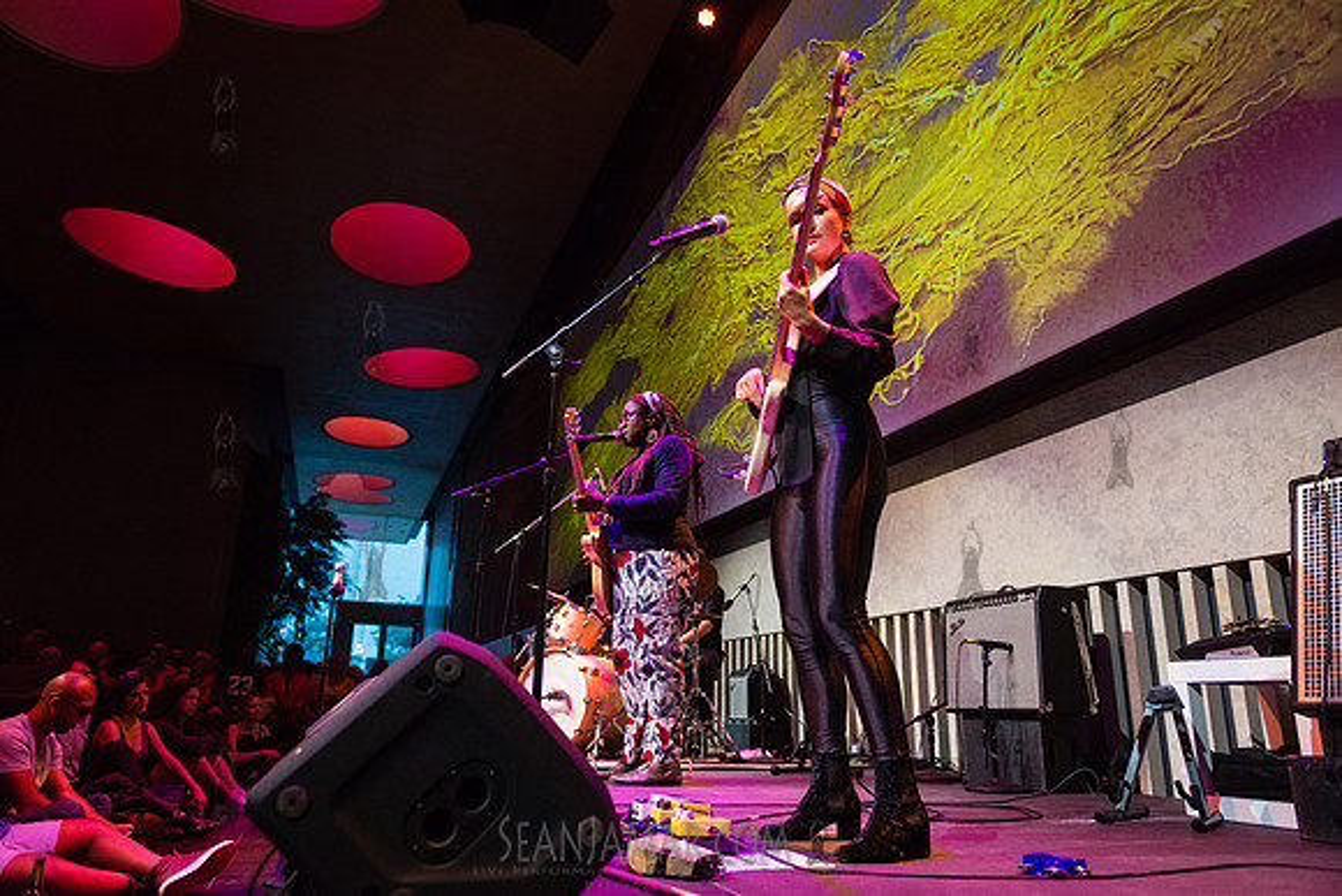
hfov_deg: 73.7
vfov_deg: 53.2
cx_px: 671
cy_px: 448
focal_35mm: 24
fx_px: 895
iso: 3200
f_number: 2.8
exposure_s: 1/400
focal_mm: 24
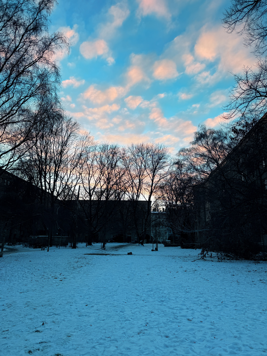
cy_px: 178
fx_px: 247
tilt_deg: +14.0
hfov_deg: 56.8
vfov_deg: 71.6
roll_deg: -1.3
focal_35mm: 24
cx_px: 134
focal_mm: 6.76
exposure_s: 1/979
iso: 80
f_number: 1.78
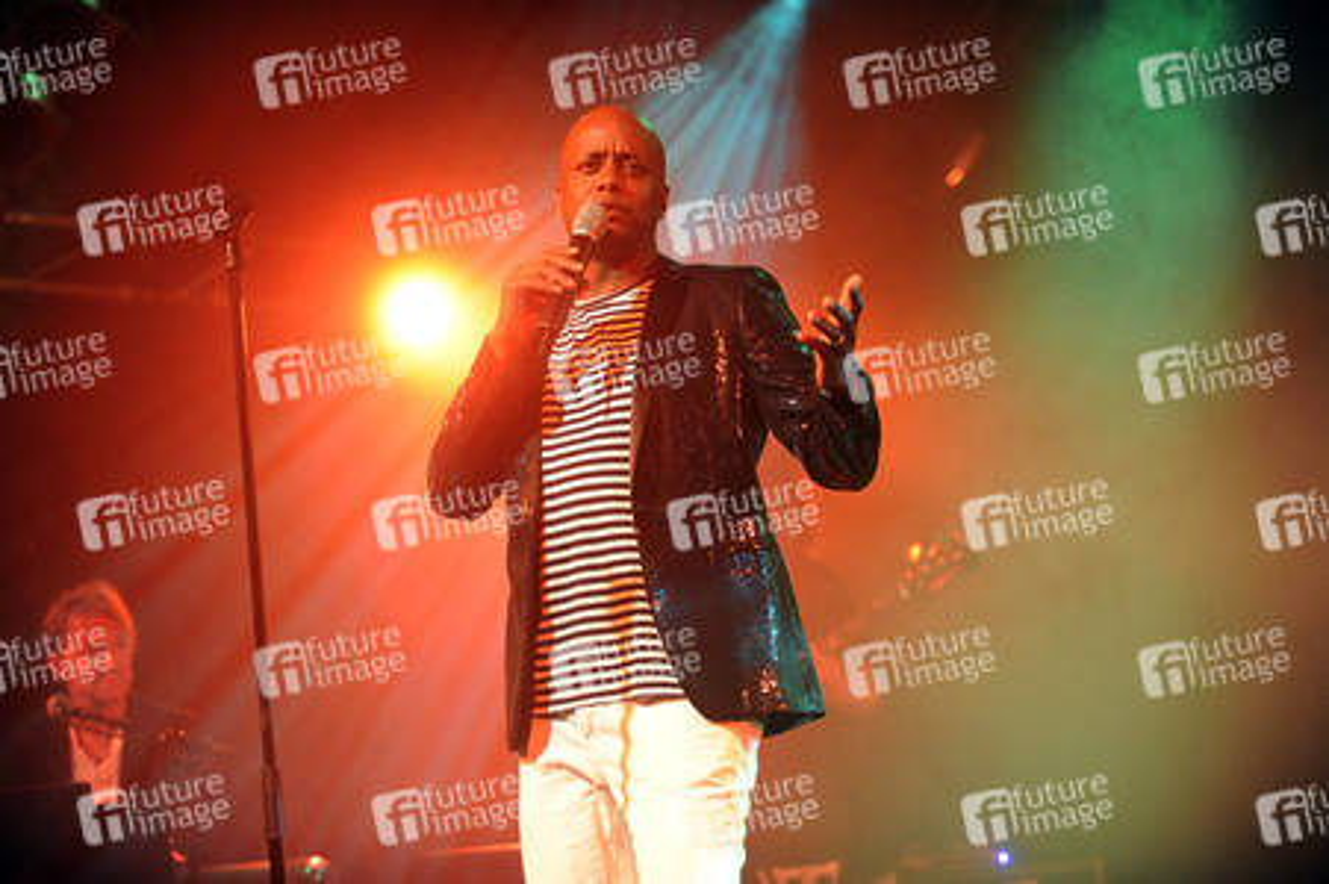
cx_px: 664
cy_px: 442
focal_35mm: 95
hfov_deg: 21.5
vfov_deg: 14.4
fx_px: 3504
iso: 4000
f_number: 2.8
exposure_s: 1/200
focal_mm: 95
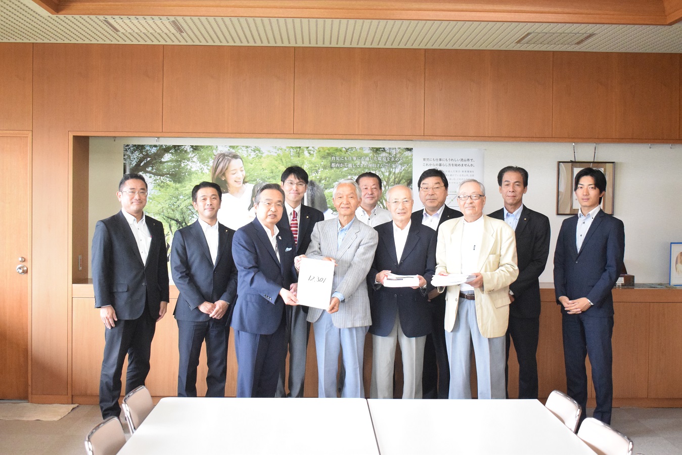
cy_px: 228
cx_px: 341
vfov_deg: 28.1
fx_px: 909
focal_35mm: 48
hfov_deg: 41.1
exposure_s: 1/400
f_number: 4.5
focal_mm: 32
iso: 7200
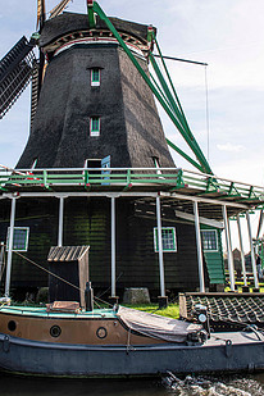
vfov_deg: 53.1
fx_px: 385
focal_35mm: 35
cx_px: 100
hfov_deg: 37.6
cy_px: 123
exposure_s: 1/200
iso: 64
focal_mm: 24
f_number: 5.6
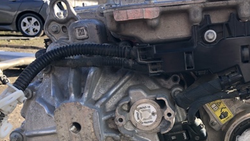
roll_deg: +0.6
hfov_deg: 40.5
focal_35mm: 50
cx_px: 177
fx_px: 332
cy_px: 122
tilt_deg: -16.9
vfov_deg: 23.5
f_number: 1.8
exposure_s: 1/281
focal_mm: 4
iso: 20
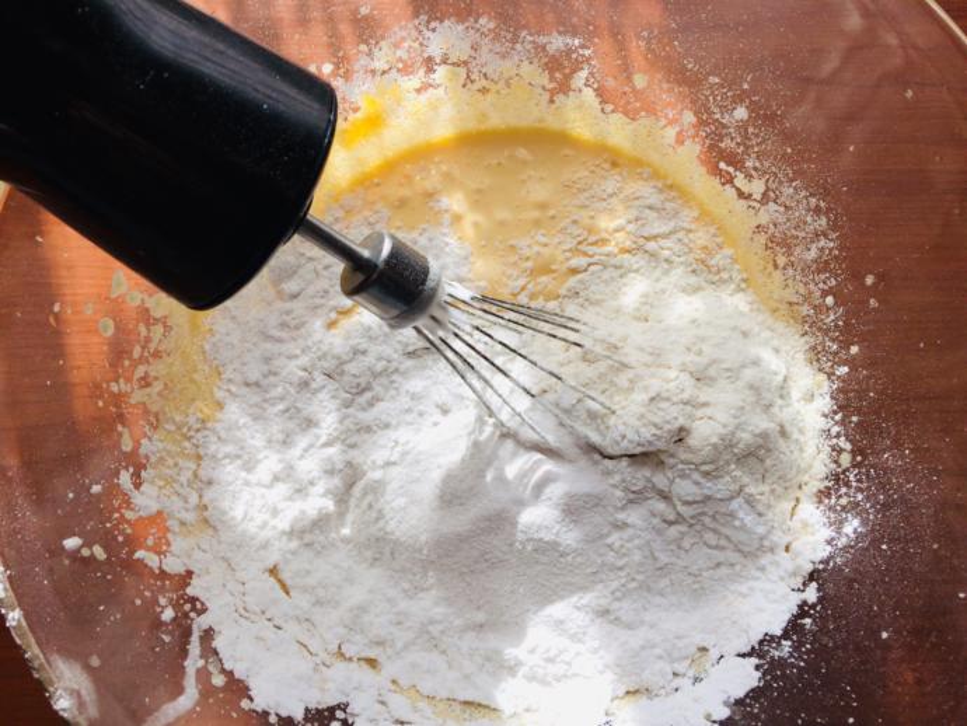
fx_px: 810
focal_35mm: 29
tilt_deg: -80.9
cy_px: 363
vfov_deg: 48.3
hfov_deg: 61.6
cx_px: 484
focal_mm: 4.15
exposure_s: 1/733
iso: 32
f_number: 2.2
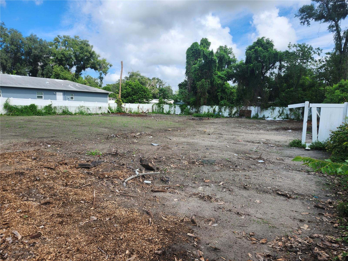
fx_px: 231
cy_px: 130
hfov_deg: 73.9
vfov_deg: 58.9
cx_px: 174
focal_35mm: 23
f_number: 1.8
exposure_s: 1/1189
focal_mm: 5.54
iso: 25
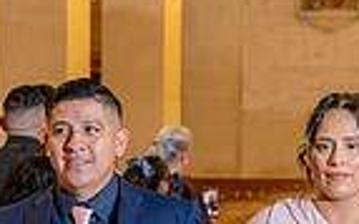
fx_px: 2834
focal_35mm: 290
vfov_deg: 4.5
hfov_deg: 7.2
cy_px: 351
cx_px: 138
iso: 2000
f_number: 4.5
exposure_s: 1/200
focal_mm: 70
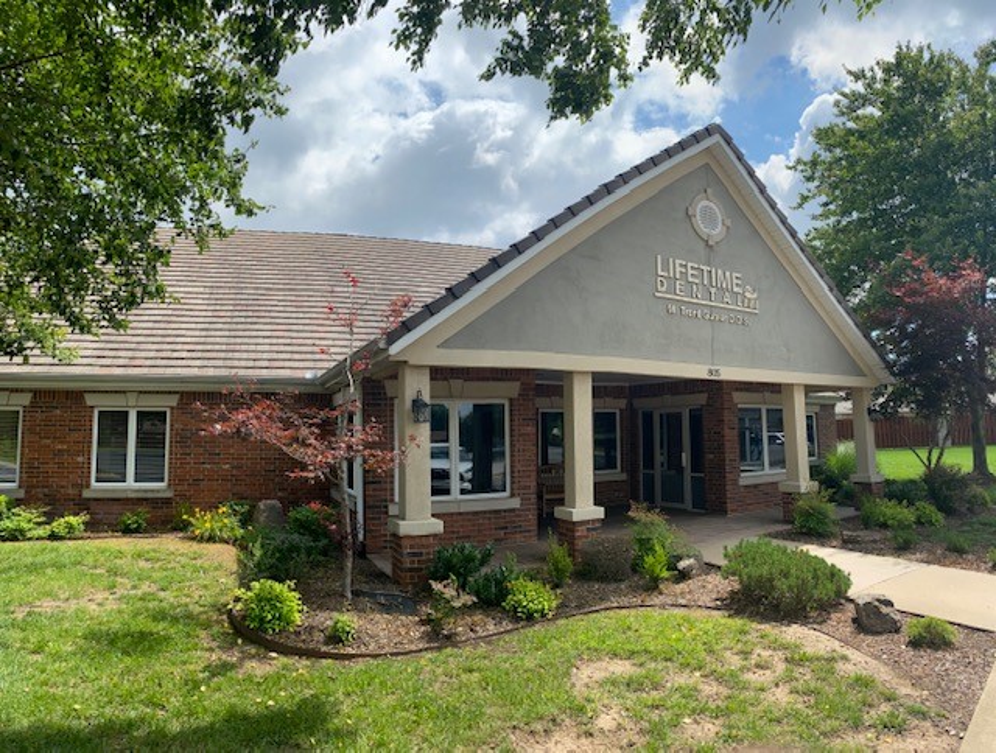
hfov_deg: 67.1
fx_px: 750
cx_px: 498
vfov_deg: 53.3
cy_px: 376
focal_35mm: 26
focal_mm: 4.25
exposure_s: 1/2410
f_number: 1.8
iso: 32
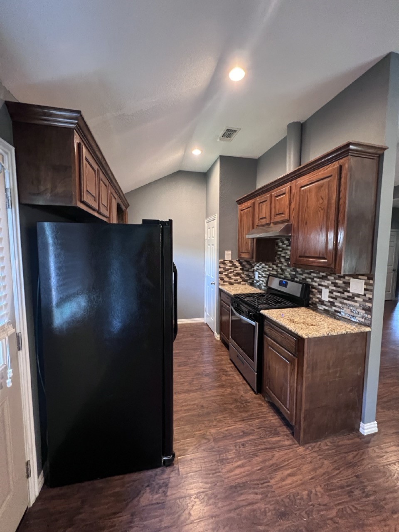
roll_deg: +0.4
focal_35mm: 13
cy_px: 266
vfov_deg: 106.2
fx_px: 200
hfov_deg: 89.9
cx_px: 200
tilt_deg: -4.5
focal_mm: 1.57
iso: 640
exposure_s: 1/40
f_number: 1.8
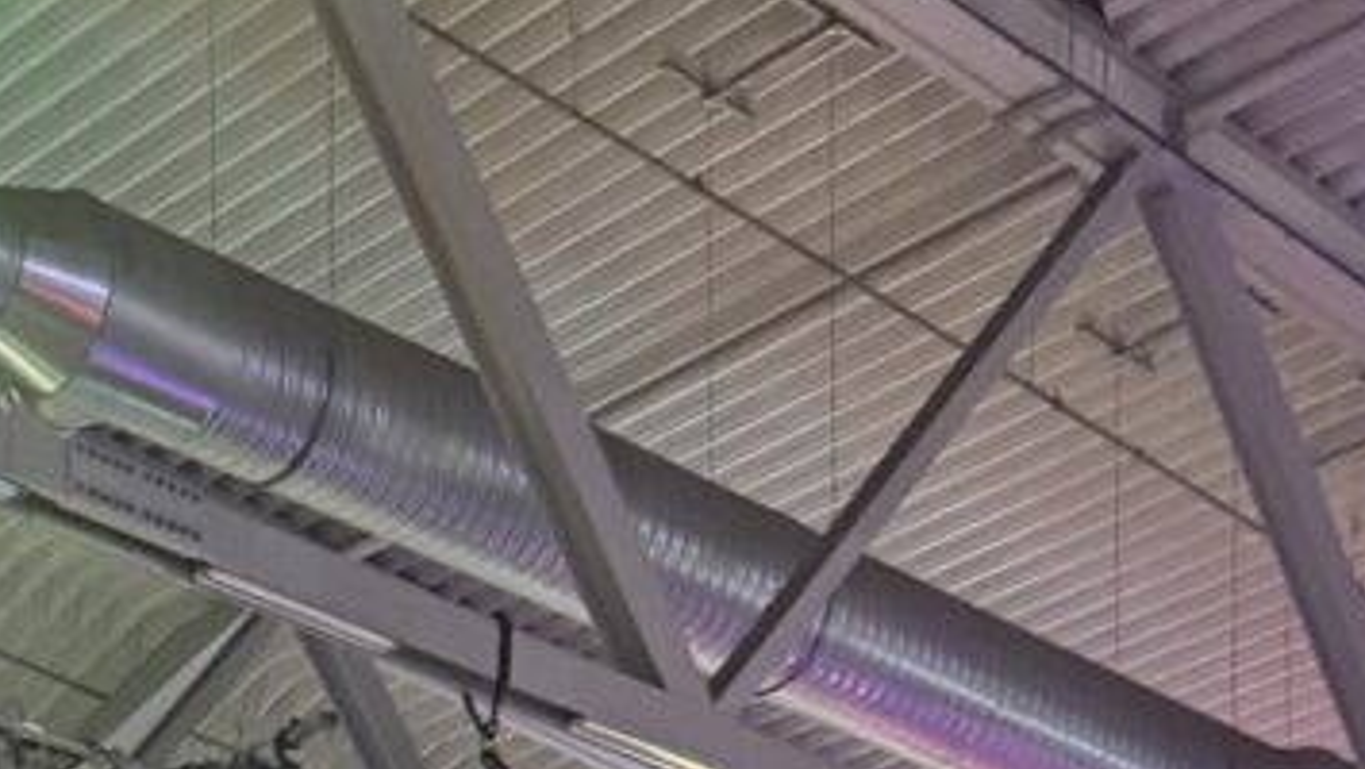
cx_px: 611
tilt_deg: -1.6
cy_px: 2791
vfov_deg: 7.9
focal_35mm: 115
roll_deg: -0.7
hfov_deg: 18.6
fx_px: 4164
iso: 800
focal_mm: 6.76
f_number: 1.78
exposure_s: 1/60
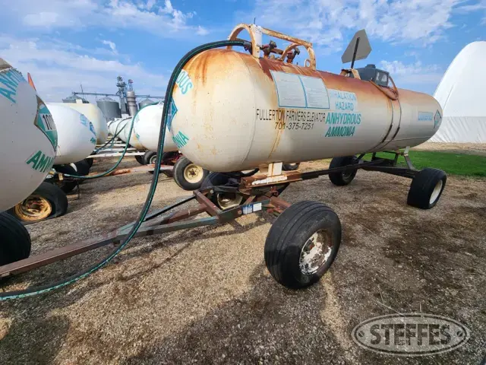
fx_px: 183
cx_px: 243
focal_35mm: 13
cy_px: 182
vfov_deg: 89.9
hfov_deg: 106.2
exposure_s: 1/1222
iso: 50
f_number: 2.2
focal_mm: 2.2
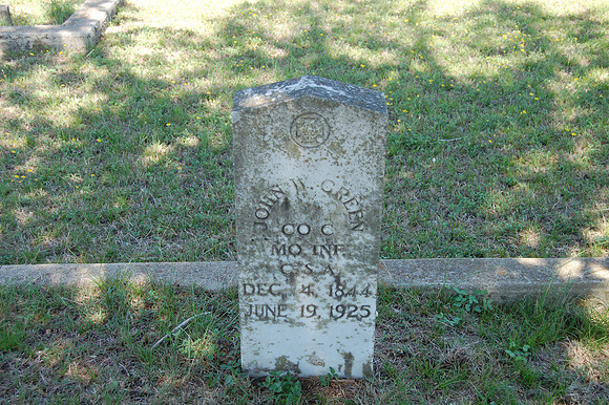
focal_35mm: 52
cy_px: 202
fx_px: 888
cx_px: 304
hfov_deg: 37.9
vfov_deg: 25.7
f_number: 5
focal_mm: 35
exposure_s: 1/250
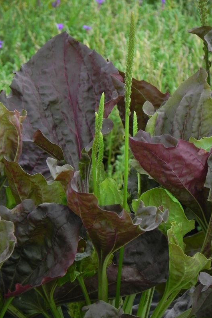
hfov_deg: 3.5
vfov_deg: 5.2
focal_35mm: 394
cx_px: 108
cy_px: 159
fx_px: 3479
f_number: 5
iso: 160
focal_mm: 67.2
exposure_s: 1/80
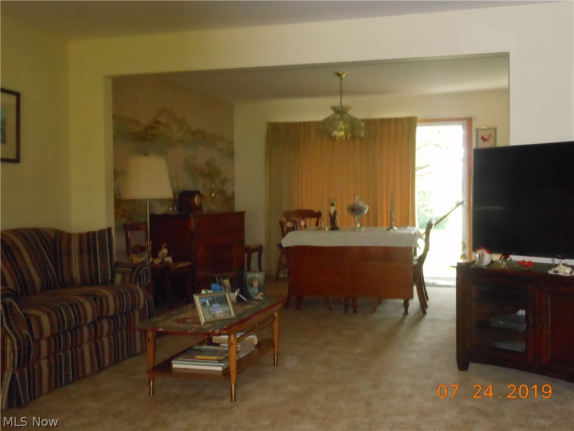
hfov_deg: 47.9
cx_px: 287
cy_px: 216
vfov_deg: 36.8
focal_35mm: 39
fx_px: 647
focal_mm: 6.9
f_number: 4.3
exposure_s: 1/30
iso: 1000
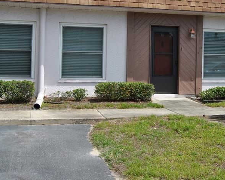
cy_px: 49
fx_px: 378
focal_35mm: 57
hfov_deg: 33.0
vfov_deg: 26.5
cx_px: 135
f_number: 8
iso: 100
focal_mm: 23
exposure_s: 1/250
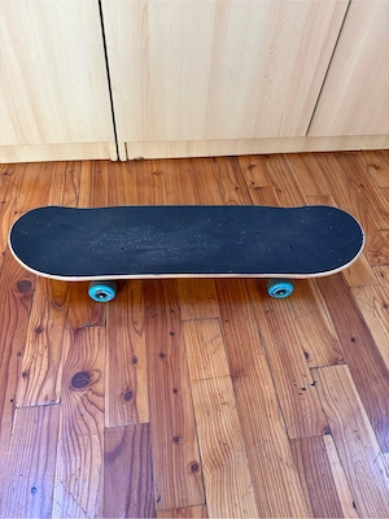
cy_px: 260
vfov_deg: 71.6
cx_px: 194
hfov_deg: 56.8
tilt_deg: -52.3
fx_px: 360
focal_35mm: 24
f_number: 1.78
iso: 250
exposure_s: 1/60
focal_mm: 6.76
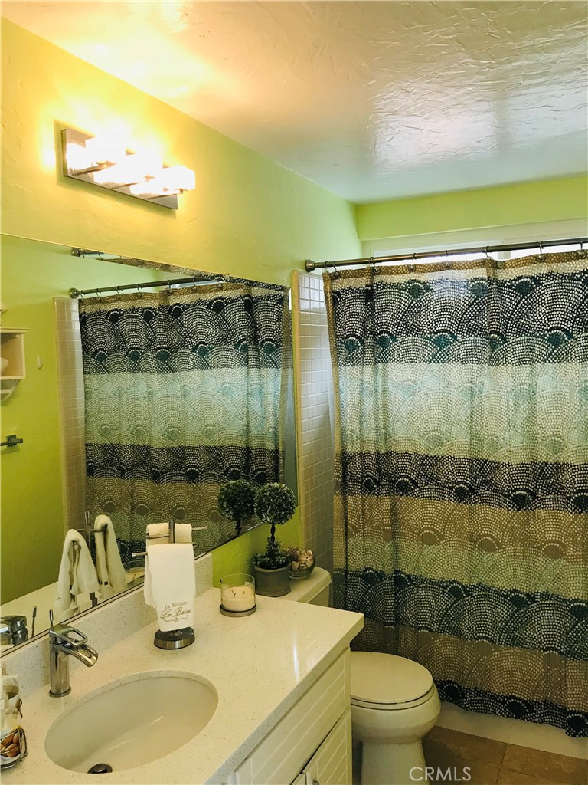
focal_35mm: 28
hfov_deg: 49.7
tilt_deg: -2.5
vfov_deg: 63.4
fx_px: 634
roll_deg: +2.5
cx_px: 294
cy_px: 392
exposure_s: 1/30
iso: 20
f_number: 1.8
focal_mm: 3.99
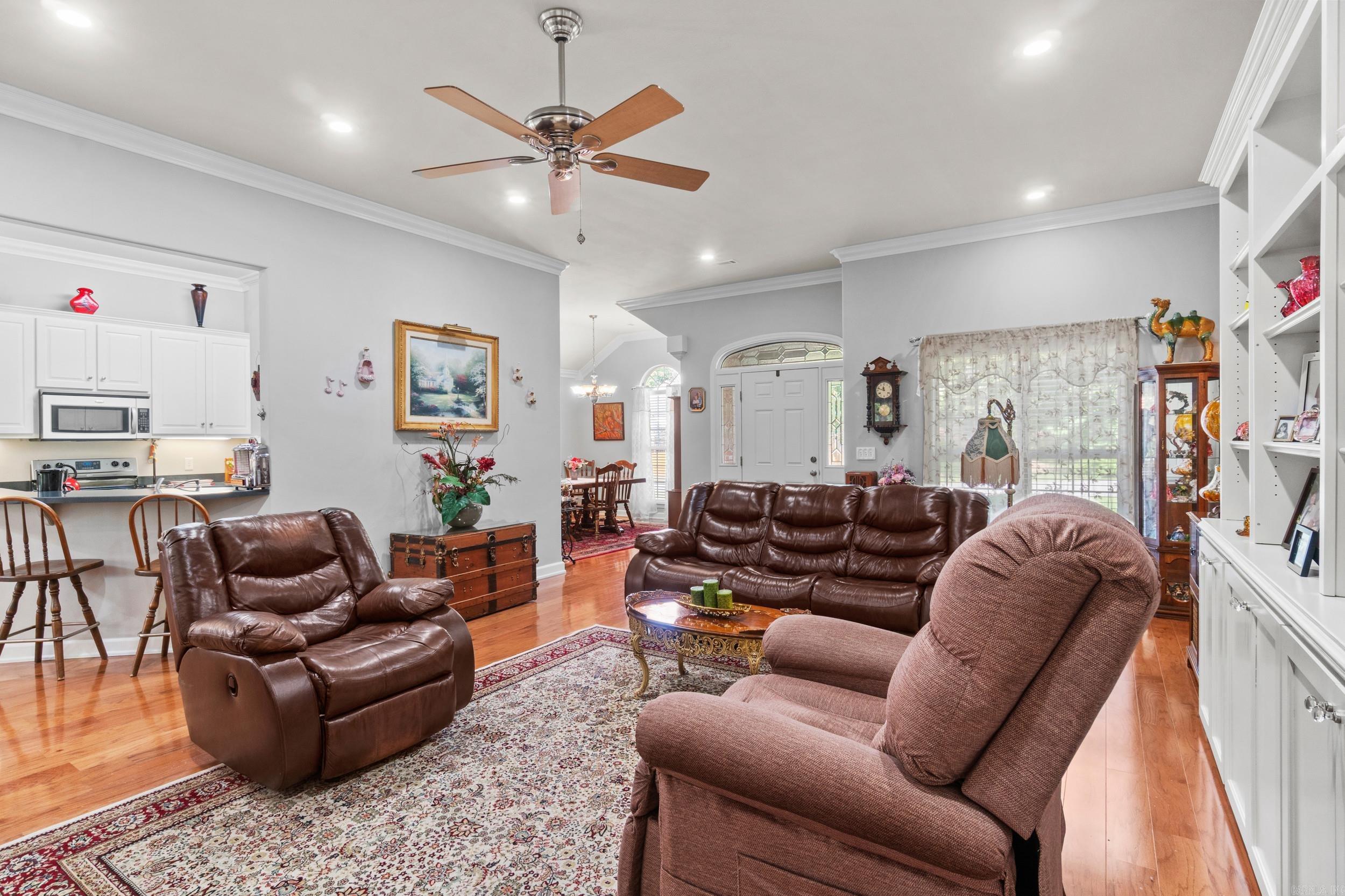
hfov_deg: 90.0
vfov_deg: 67.4
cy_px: 448
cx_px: 672
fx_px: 672
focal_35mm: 18
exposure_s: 1.3
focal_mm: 12
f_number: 9
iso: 250
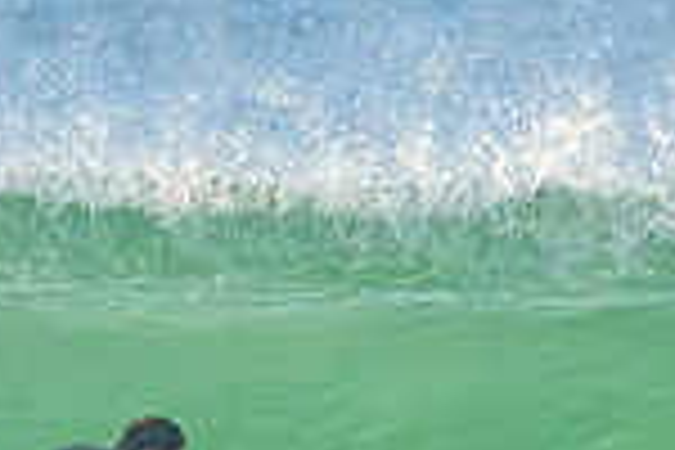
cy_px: 605
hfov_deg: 0.7
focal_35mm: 3102
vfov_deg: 0.4
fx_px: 58158
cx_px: 225
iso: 3600
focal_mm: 800
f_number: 11
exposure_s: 1/1600
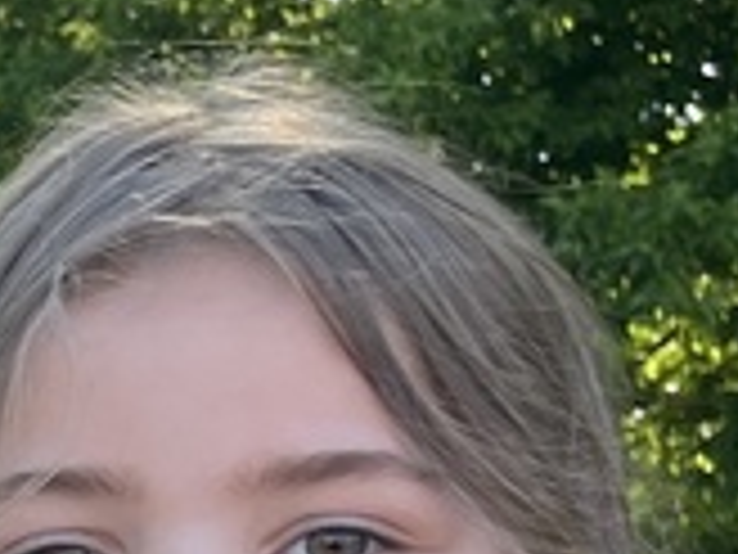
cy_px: 964
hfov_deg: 10.1
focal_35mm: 156
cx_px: -1310
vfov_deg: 9.1
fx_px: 3326
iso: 32
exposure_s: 1/441
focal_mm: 5.1
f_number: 1.6
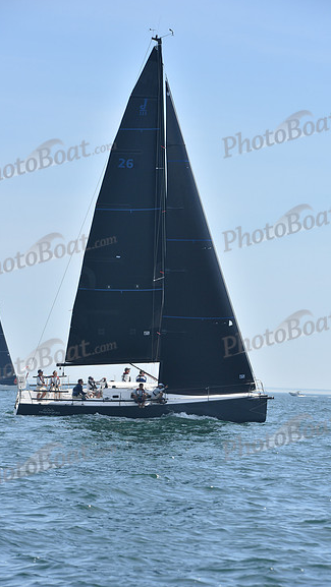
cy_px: 293
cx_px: 170
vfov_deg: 13.6
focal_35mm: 158
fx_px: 2463
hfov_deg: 7.7
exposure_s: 1/800
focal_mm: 150
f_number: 10
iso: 320
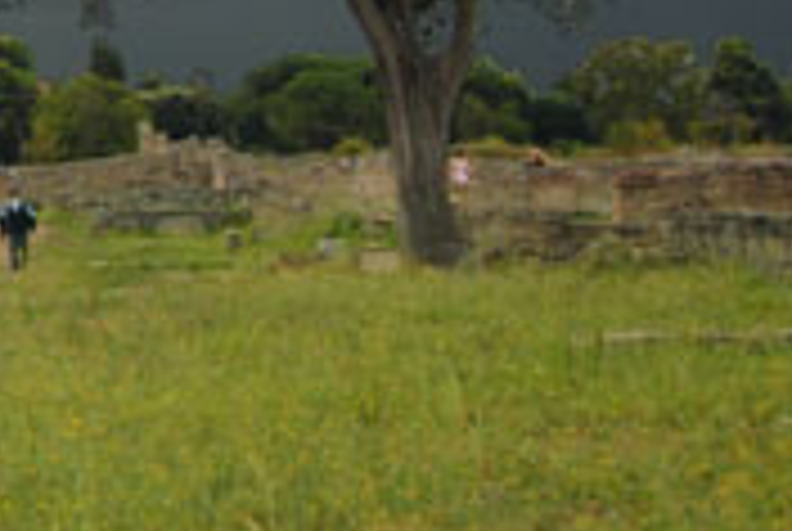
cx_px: -441
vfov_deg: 9.6
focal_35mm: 137
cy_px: -367
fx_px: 3019
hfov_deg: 13.9
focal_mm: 26
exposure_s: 1/400
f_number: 3.8
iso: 100
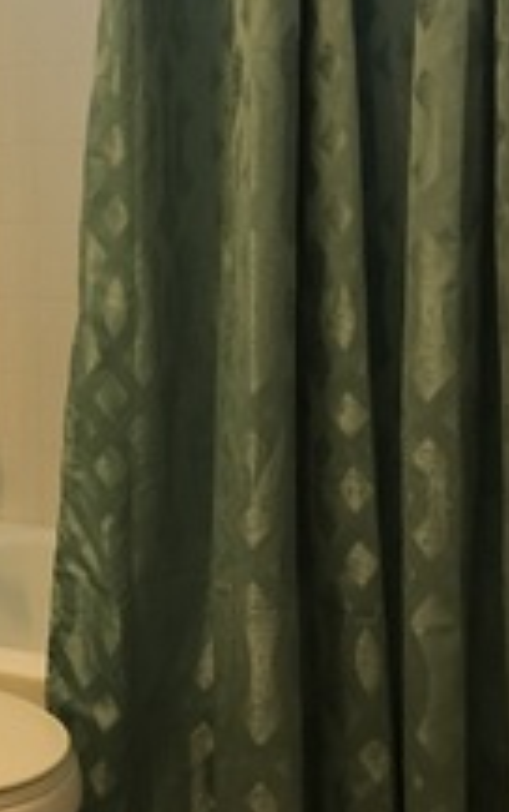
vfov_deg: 30.0
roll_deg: +2.0
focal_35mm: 68
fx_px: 1506
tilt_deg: -7.0
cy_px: 284
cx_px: -94
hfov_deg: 18.2
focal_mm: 4.15
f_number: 2.2
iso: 200
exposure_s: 1/30
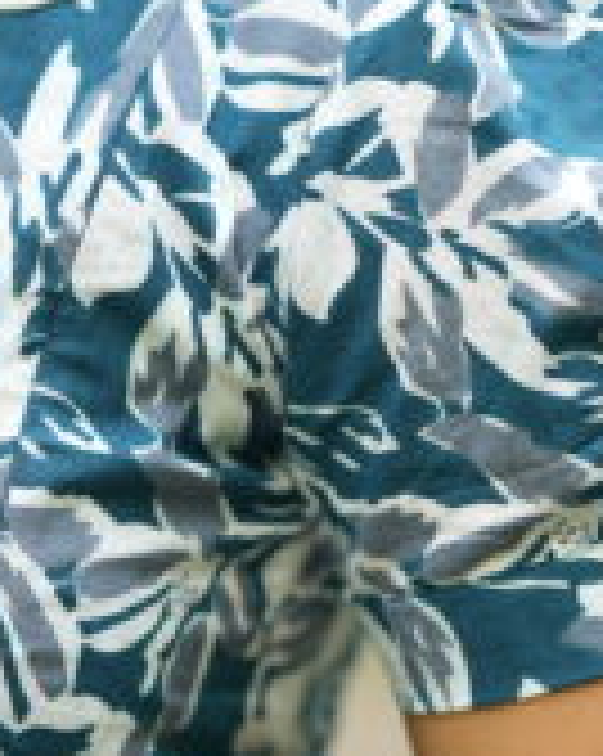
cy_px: 468
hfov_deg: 7.2
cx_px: 230
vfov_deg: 9.0
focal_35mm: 214
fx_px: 4783
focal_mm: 85
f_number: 1.4
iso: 200
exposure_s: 1/320
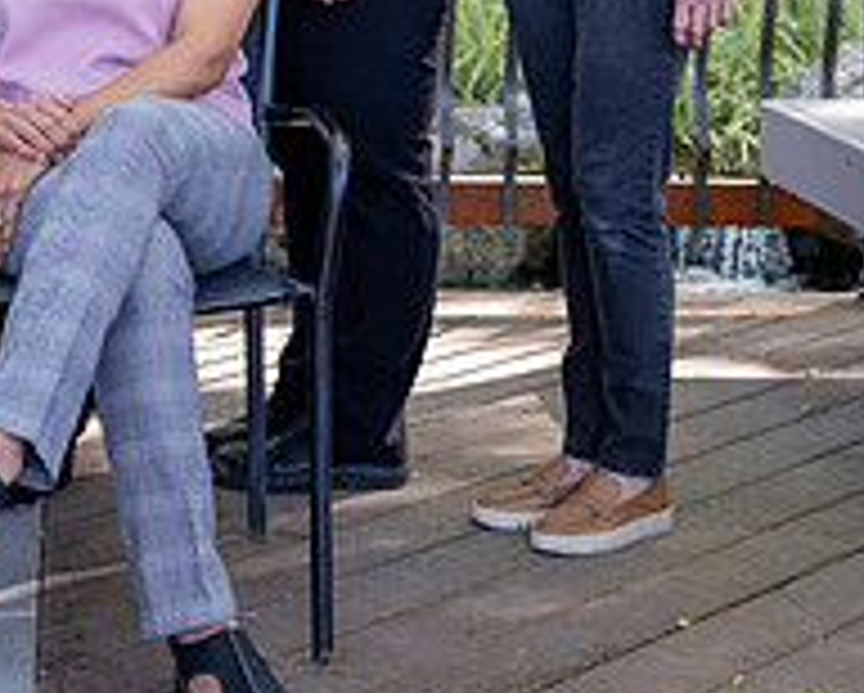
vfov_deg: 14.0
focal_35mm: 102
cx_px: 229
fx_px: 2611
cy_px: -386
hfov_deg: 18.7
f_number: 2.8
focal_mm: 24
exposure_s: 1/250
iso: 320
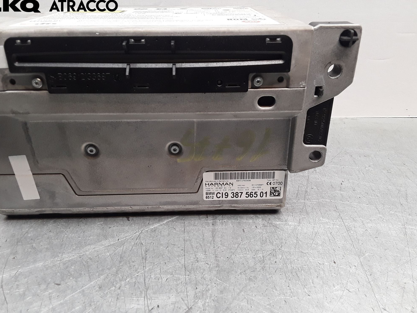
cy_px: 161
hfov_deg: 61.7
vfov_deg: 48.2
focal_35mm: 29
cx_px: 204
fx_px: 349
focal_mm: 2.91
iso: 64
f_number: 1.9
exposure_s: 1/50
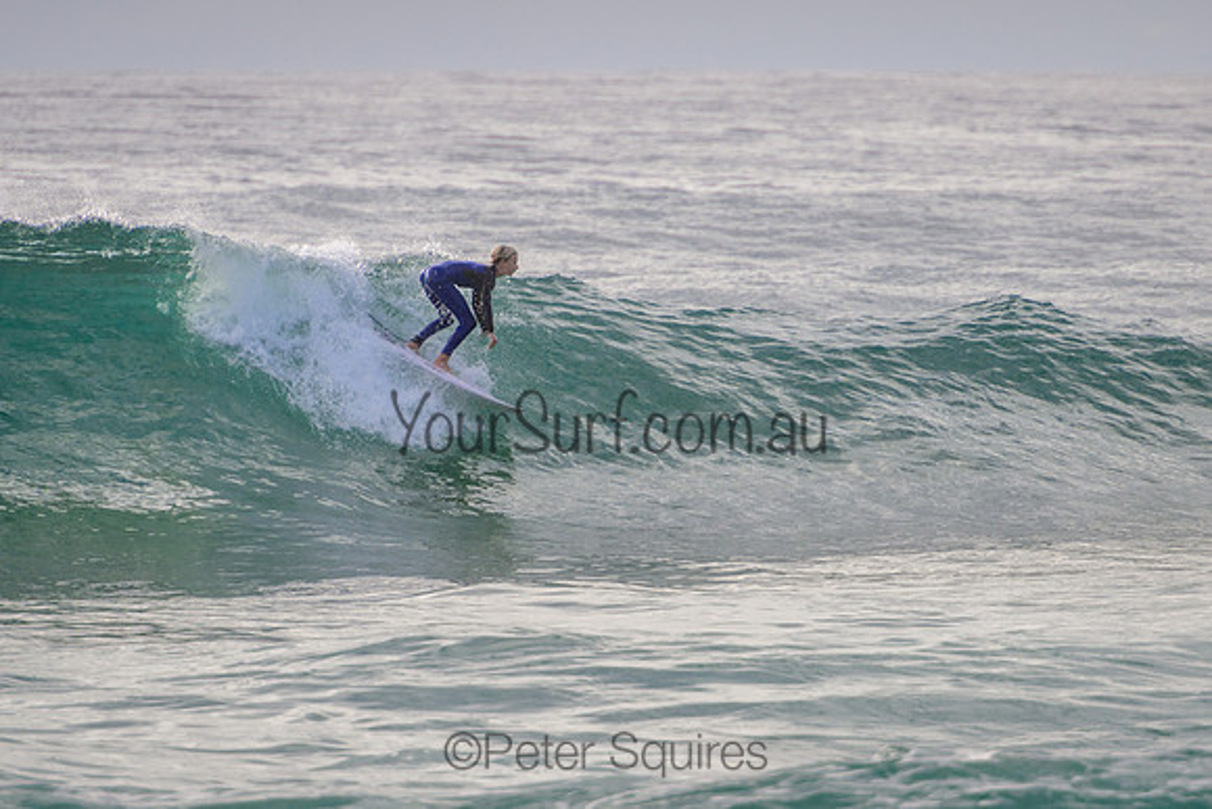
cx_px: 690
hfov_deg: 3.7
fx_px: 18526
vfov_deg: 2.5
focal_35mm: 550
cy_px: 406
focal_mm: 400
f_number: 5.6
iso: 250
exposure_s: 1/2000
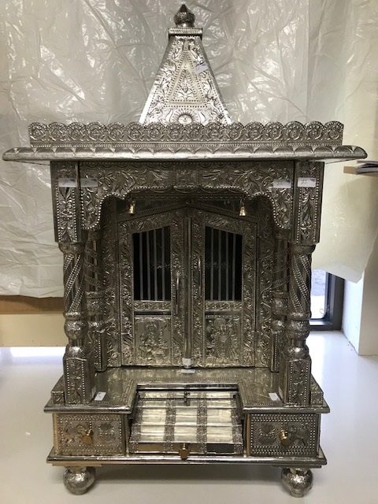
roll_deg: -0.2
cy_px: 252
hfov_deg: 49.7
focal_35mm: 28
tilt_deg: -9.2
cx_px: 189
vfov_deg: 63.4
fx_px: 408
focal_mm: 3.99
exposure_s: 1/24
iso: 32
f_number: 1.8
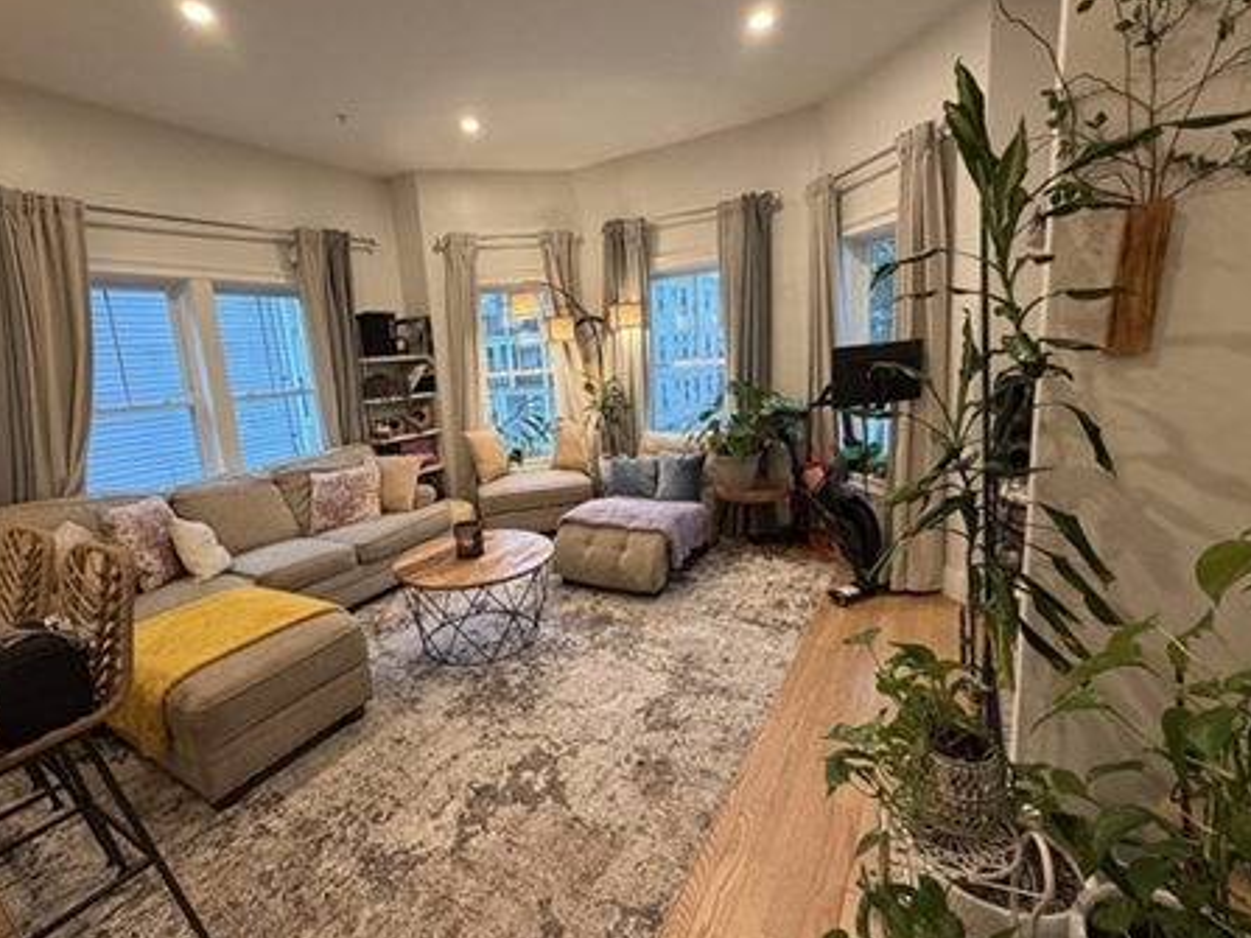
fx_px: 578
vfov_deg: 78.1
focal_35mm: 16
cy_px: 455
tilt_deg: -11.3
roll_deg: +4.1
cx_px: 603
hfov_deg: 94.5
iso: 320
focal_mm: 2.22
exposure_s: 1/60
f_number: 2.2
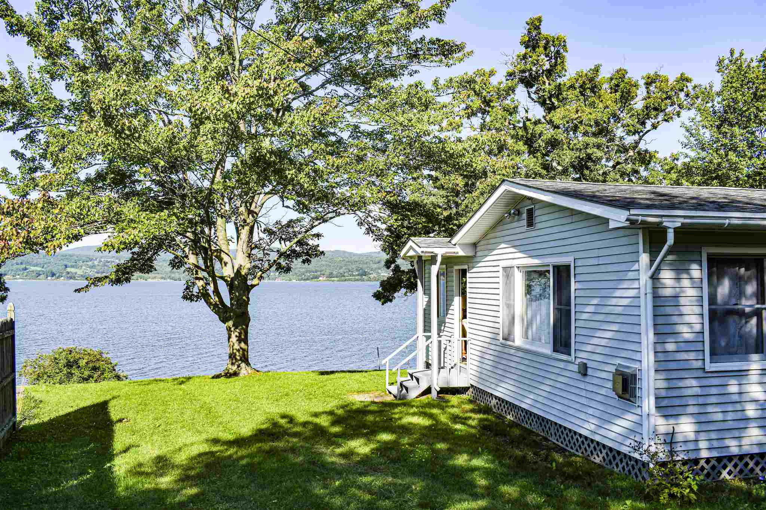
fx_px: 638
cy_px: 255
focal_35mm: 30
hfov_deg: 61.9
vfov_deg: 43.6
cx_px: 383
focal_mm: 20
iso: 110
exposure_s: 1/250
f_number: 8
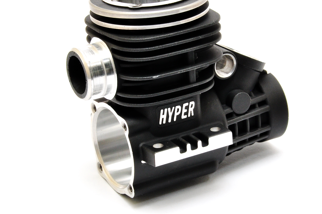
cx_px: 180
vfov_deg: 9.0
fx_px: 1366
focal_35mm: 153
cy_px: 85
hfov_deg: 13.4
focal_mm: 65
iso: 400
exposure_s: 1/60
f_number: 22
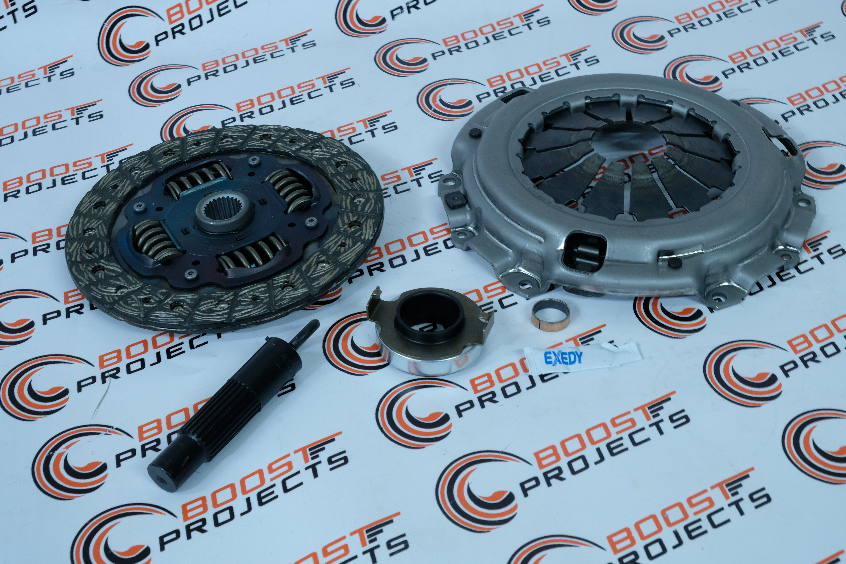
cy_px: 281
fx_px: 1245
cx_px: 428
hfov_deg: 37.5
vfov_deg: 25.5
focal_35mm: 53
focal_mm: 34.3
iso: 640
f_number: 11
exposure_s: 1/2
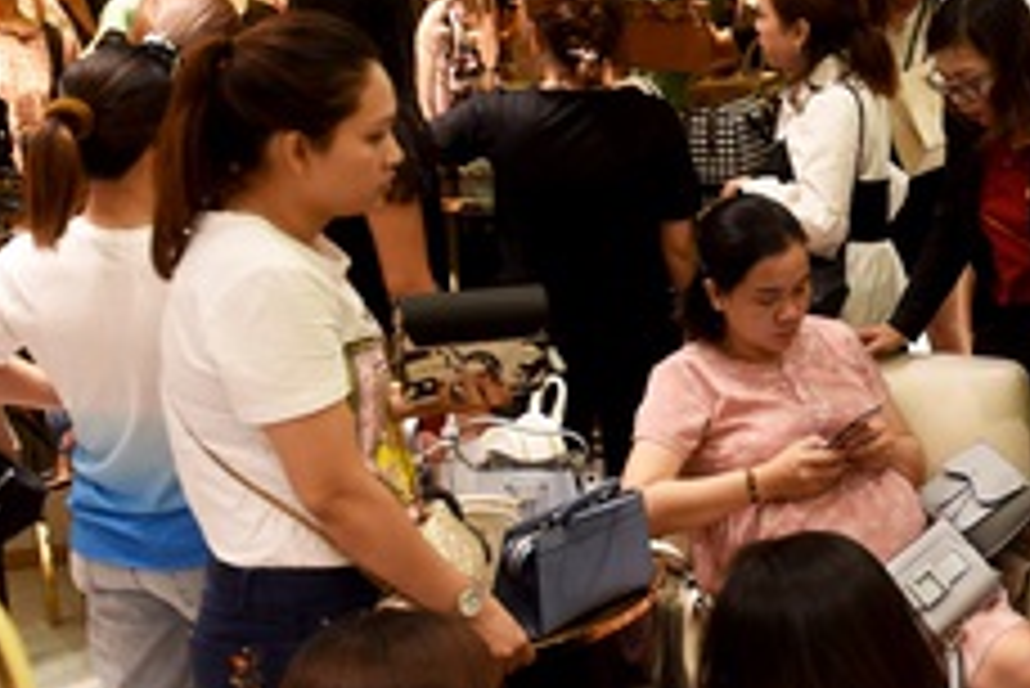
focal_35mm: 67
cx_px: 1106
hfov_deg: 27.7
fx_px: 1918
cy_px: 277
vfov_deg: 20.3
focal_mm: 24
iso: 1000
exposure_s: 1/160
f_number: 5
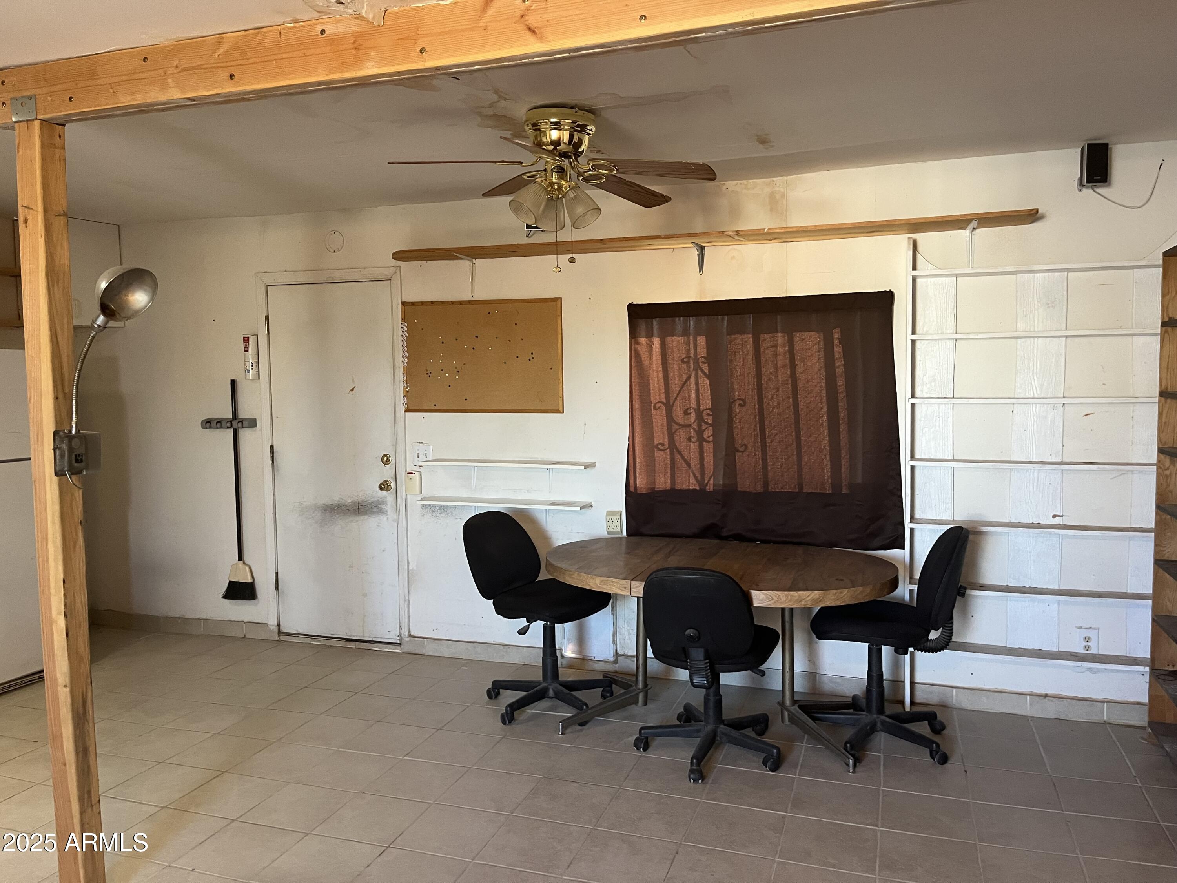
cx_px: 588
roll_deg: +0.0
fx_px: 884
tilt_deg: -3.7
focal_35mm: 26
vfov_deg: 53.1
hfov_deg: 67.3
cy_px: 442
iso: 250
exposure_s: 1/60
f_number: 1.6
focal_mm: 5.1
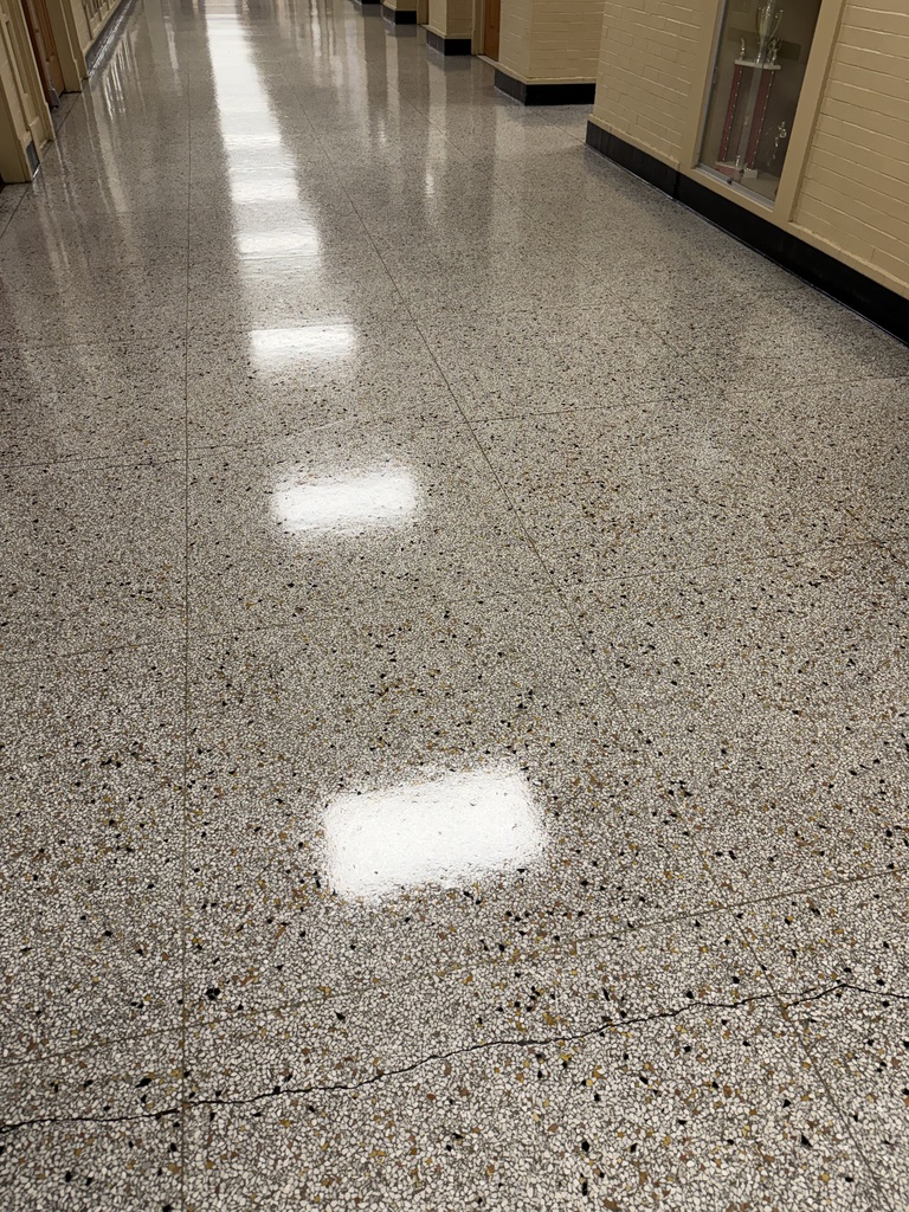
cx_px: 454
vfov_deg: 71.6
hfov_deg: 56.8
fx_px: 840
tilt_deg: -37.8
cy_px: 606
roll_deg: -0.8
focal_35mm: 24
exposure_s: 1/120
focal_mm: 6.76
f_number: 1.78
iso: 160
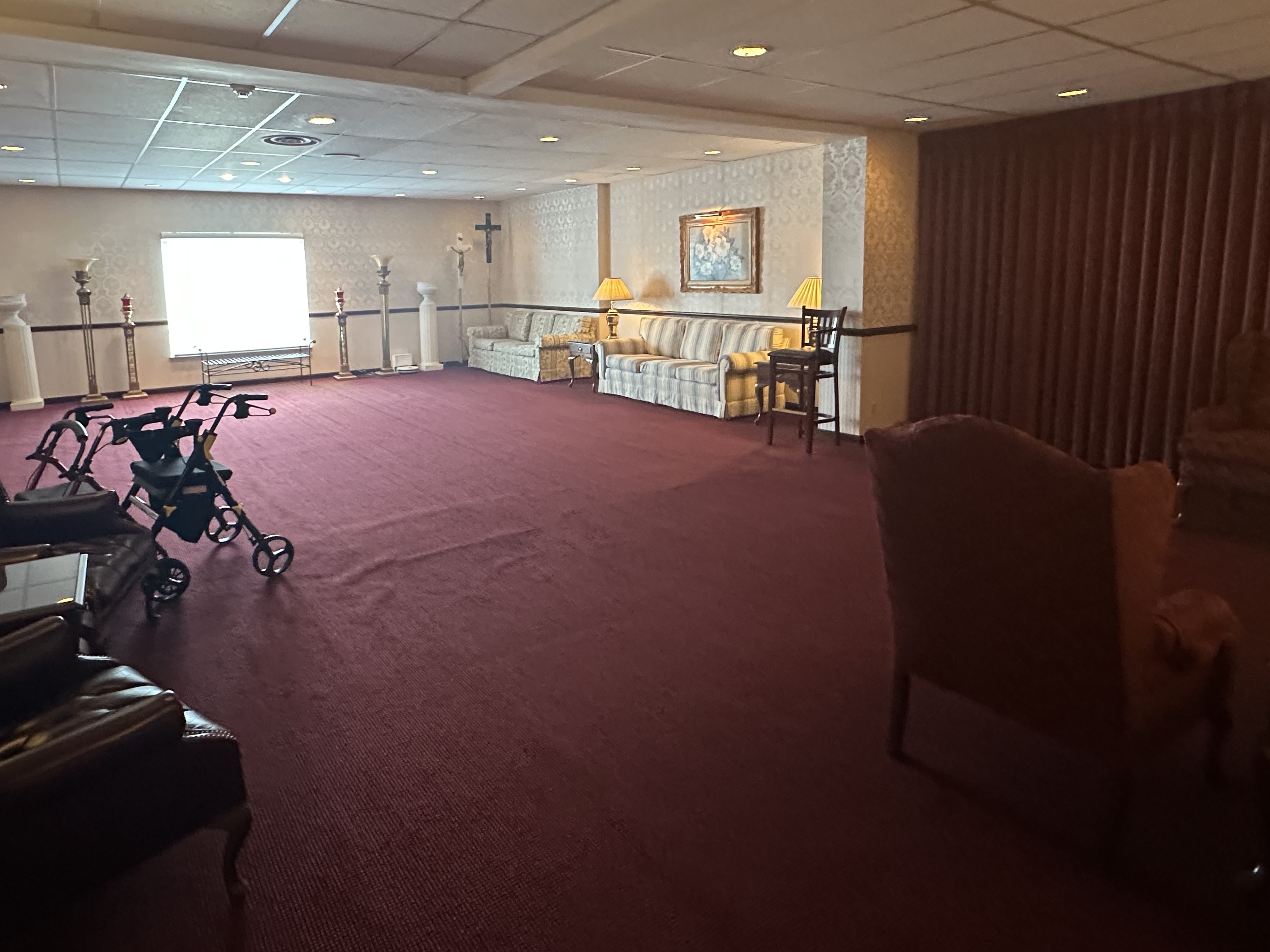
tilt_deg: -6.2
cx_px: 565
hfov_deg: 78.7
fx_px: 770
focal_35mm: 21
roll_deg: +1.0
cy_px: 374
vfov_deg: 62.8
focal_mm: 2.22
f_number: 2.2
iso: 640
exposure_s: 1/60
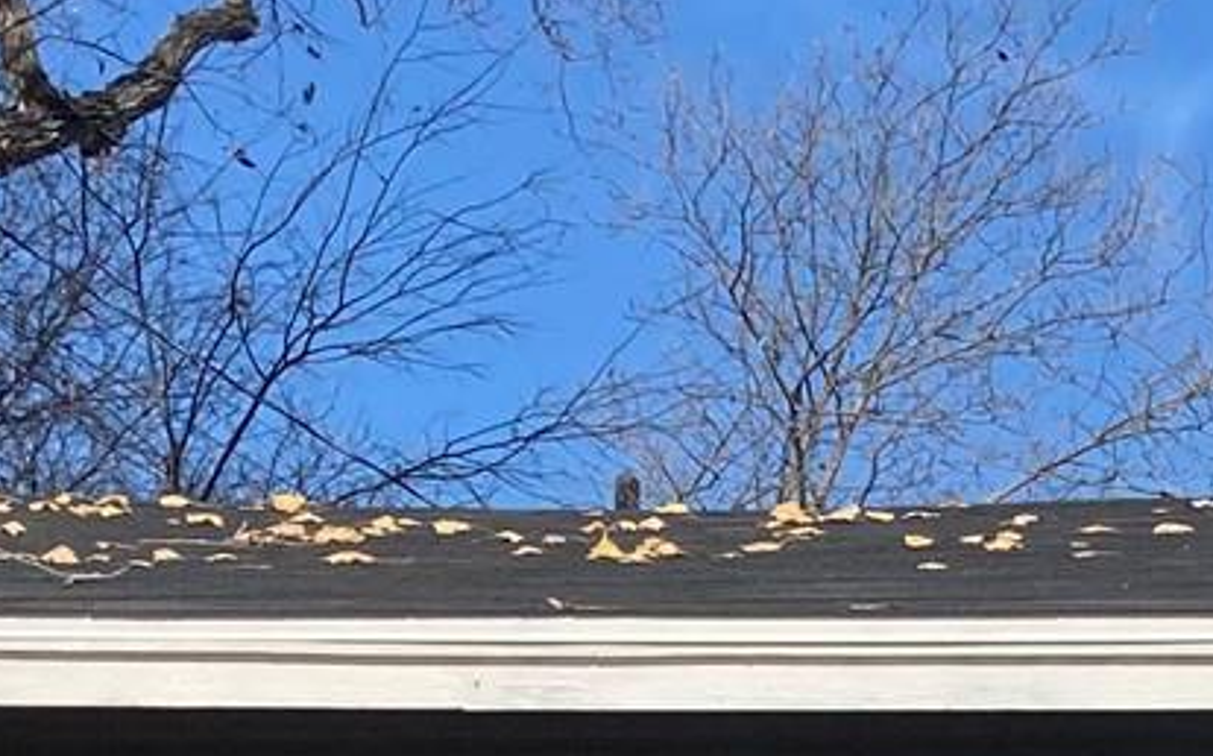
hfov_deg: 13.8
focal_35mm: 147
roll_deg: +0.5
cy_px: 1629
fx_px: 4856
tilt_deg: -0.6
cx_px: 1527
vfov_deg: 8.4
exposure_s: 1/2825
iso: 20
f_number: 1.8
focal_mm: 3.99
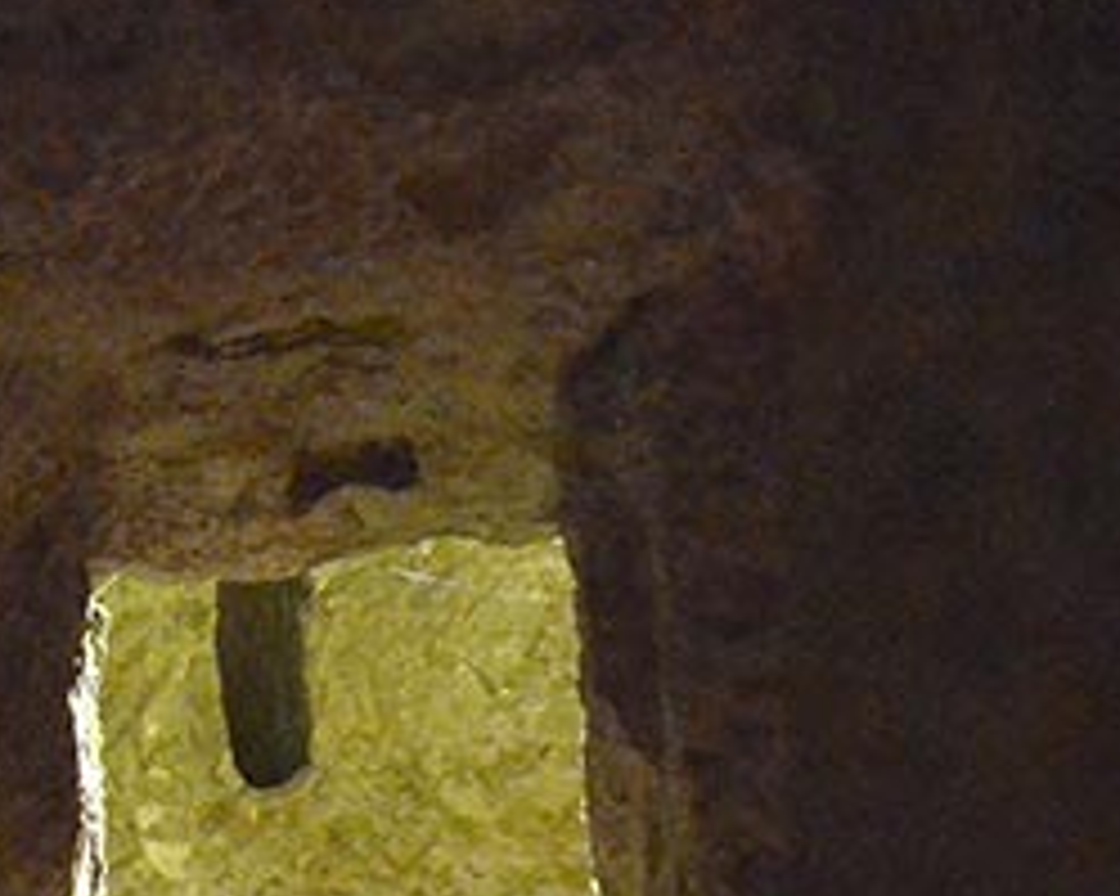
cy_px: 1315
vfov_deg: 19.1
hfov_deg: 19.8
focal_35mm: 71
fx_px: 2353
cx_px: -886
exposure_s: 1/10
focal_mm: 14
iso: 6400
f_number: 4.8
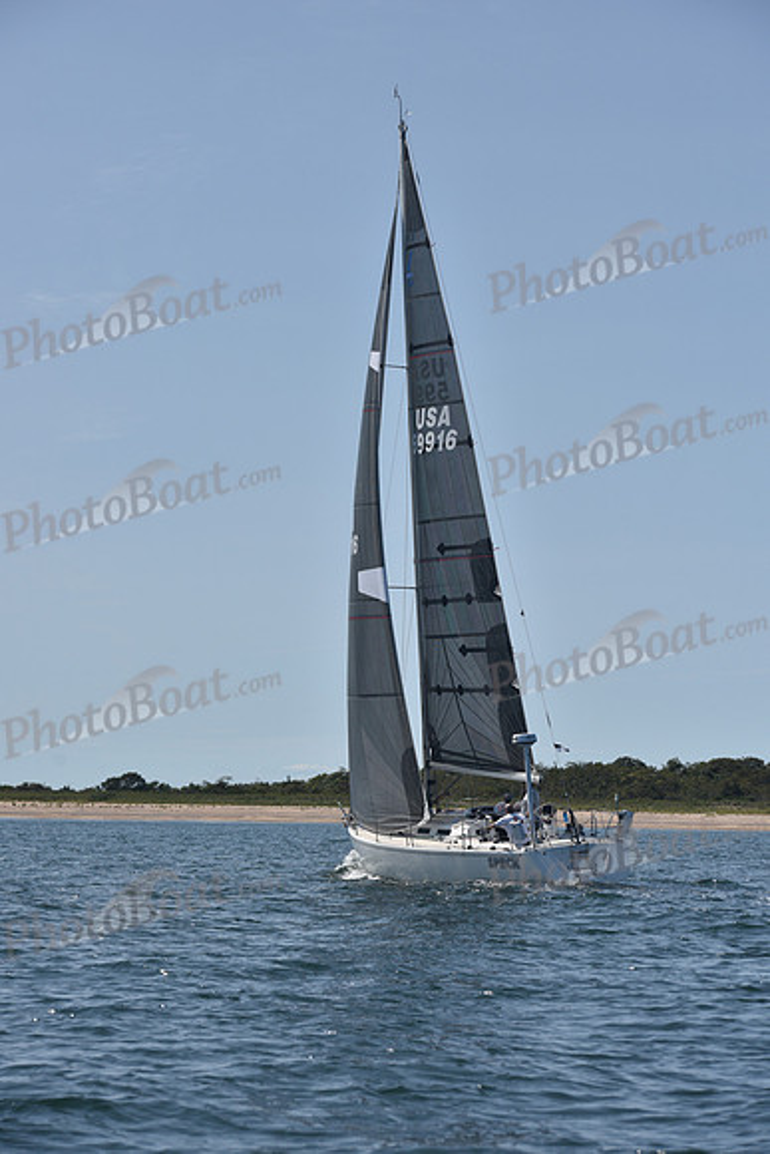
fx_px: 3142
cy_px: 577
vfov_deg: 20.8
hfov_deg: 14.0
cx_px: 385
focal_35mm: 98
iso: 250
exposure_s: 1/1250
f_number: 7.1
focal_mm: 98
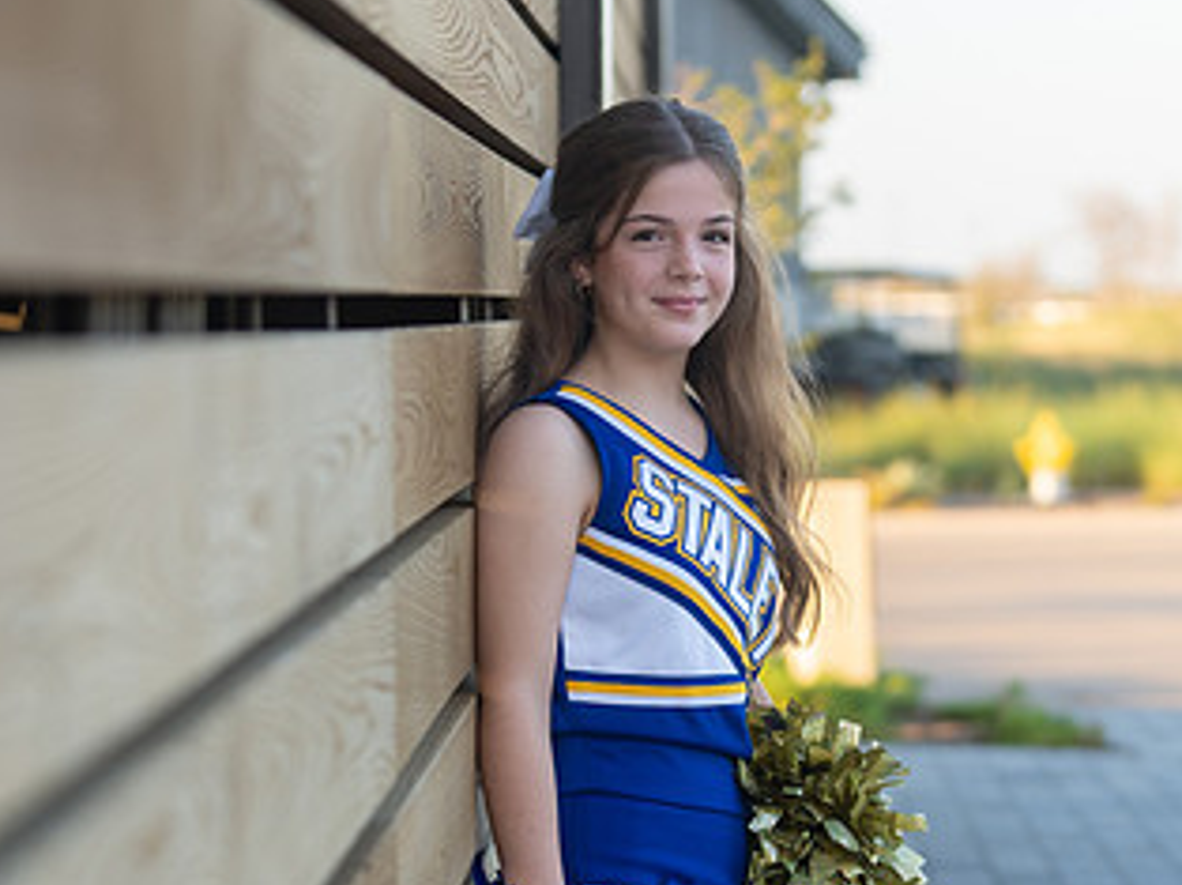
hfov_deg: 15.6
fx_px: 4299
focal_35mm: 126
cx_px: 689
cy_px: 608
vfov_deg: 11.7
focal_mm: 70
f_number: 2.8
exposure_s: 1/320
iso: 200
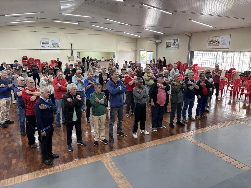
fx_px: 189
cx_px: 126
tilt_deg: -14.0
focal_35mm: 26
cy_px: 94
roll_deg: -0.1
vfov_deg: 53.1
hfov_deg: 67.3
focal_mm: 5.96
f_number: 1.6
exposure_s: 1/60
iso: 160
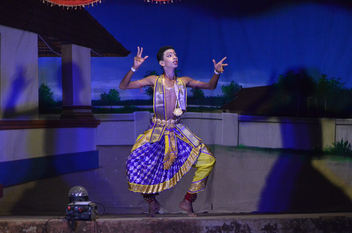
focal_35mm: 285
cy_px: 116
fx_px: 2781
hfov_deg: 7.2
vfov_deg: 4.8
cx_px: 176
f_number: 4.8
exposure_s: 1/800
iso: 6400
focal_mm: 190
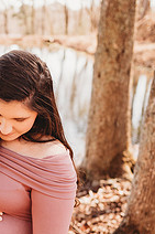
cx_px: -4
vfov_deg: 38.7
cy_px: 142
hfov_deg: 25.0
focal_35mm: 51
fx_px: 330
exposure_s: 1/250
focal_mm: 24
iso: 100
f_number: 2.2
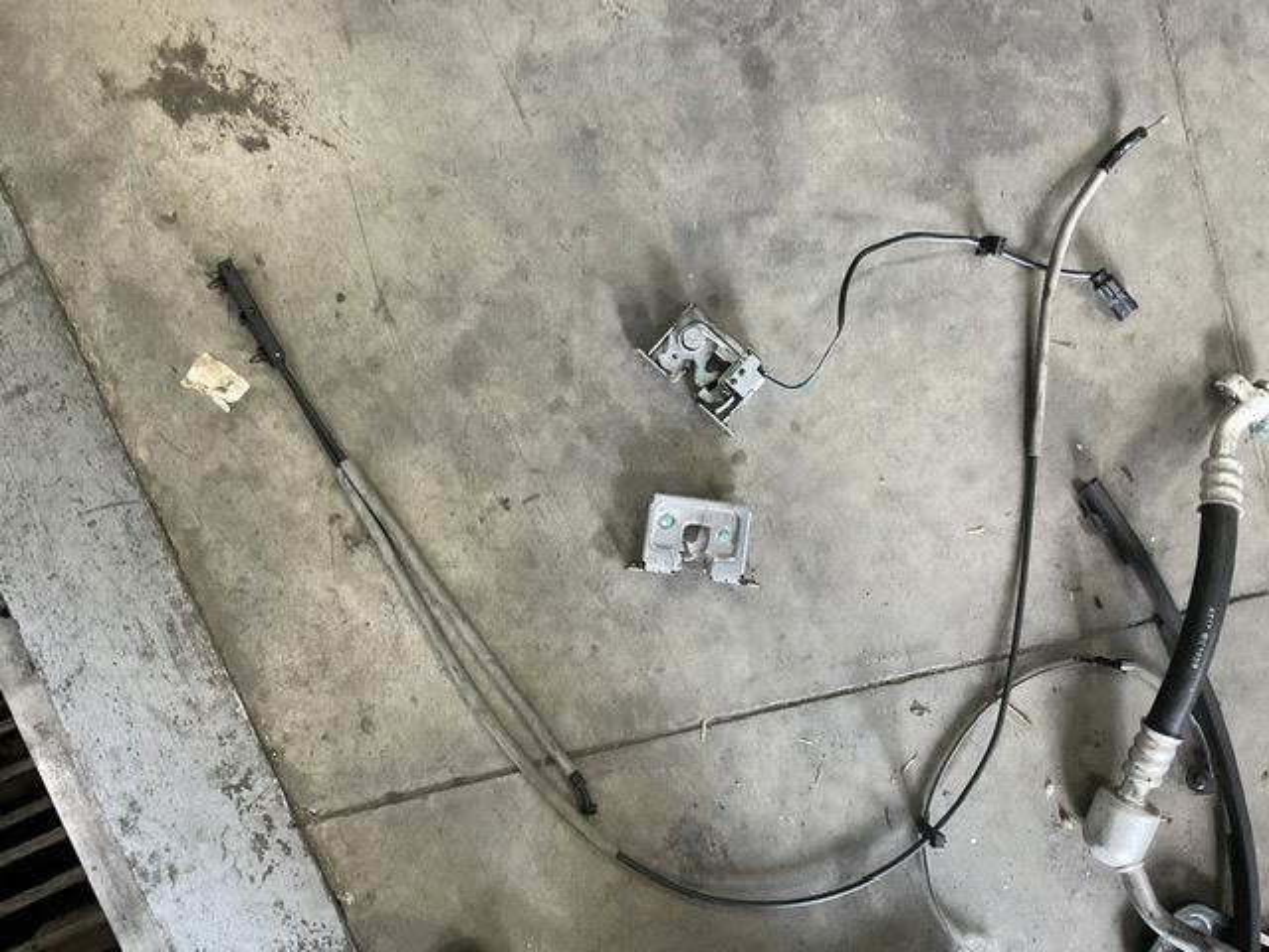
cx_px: 634
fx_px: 1063
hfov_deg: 61.7
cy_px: 476
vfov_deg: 48.2
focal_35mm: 29
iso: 200
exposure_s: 1/50
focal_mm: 3
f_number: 1.8
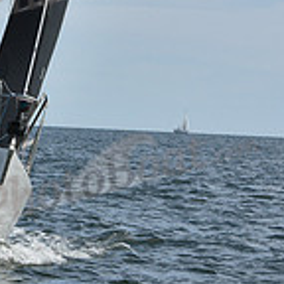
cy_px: 100
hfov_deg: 5.1
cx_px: -120
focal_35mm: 343
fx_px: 3184
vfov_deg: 5.1
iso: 320
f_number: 10
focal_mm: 100
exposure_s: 1/1000
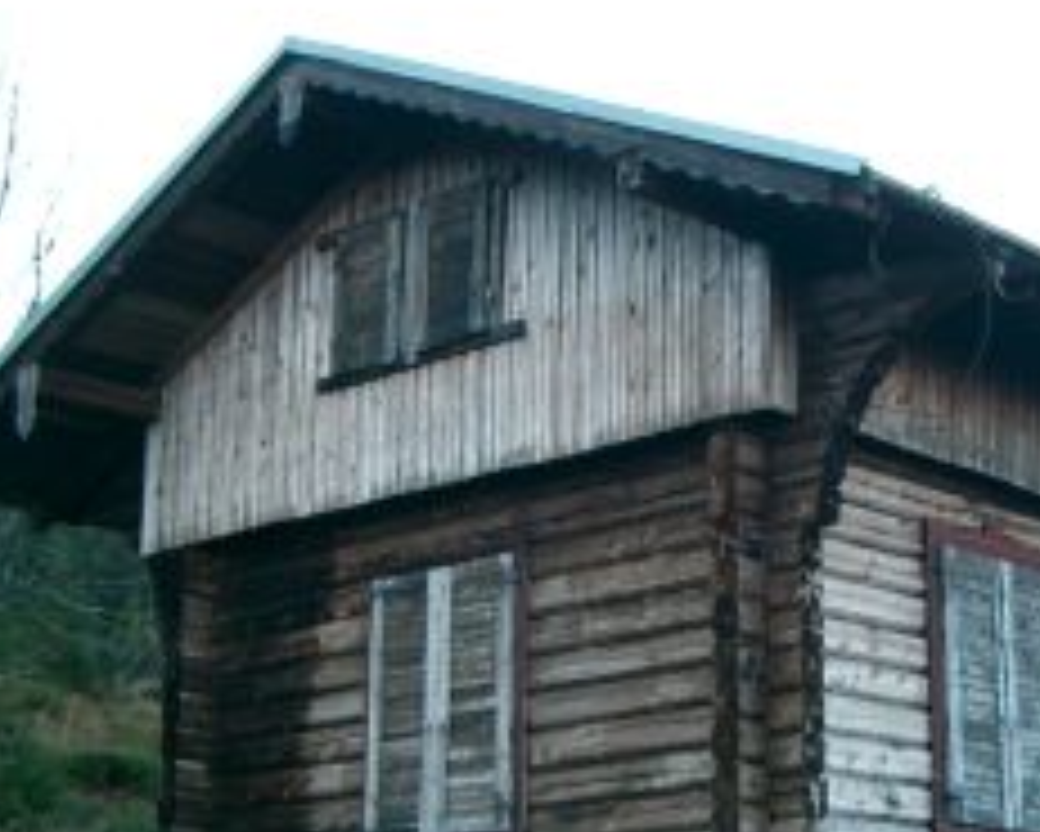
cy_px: 551
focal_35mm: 74
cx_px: 720
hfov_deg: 25.5
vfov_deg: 20.6
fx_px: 2279
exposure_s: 1/160
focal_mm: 8
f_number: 2.8
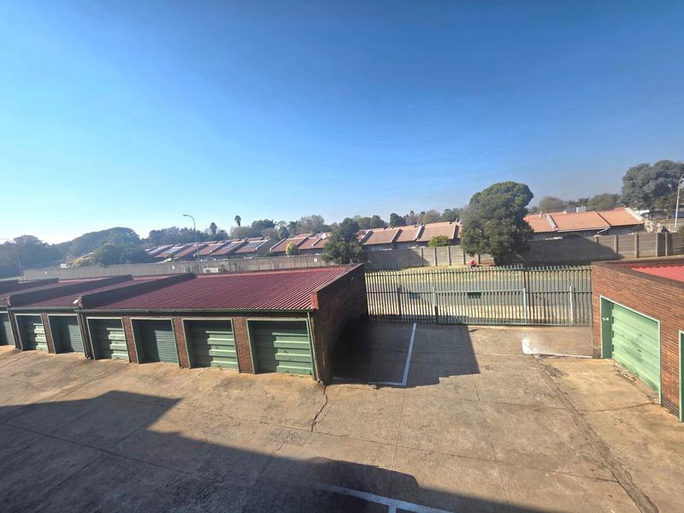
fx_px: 257
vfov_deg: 89.9
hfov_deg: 106.2
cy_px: 256
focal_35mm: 13
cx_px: 342
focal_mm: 2.2
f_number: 1.9
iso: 40
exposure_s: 1/2000
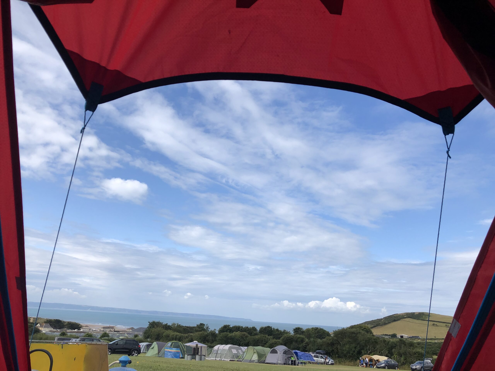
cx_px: 248
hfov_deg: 63.4
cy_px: 186
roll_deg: -3.7
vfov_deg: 49.7
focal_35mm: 28
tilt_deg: +19.8
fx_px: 400
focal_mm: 3.99
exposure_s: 1/2667
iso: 20
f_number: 1.8
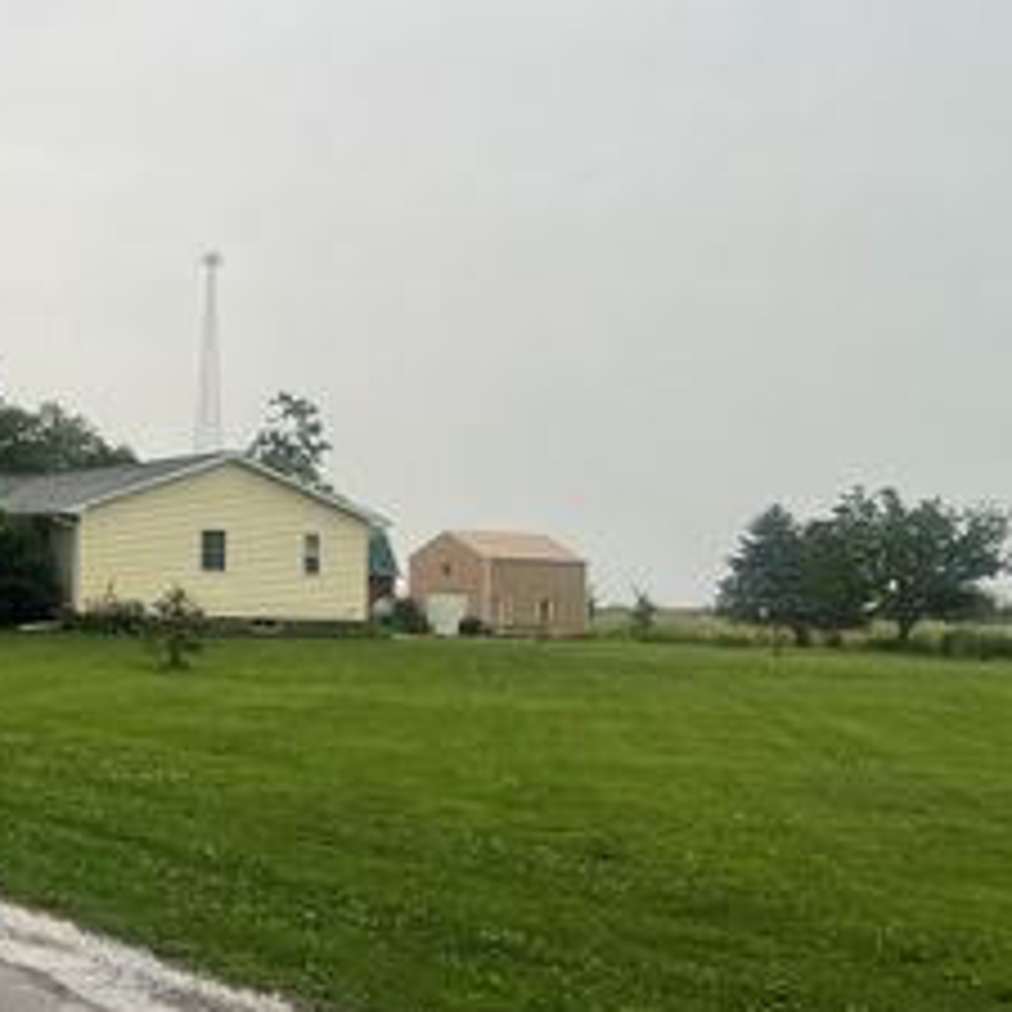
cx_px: -90
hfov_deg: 30.1
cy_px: 546
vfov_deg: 33.4
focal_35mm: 51
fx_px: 1687
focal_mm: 5.7
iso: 50
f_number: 1.5
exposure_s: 1/361
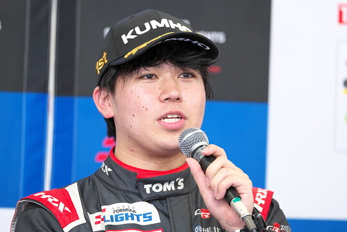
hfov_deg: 6.9
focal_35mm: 300
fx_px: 2891
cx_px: 174
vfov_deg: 4.6
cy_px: 116
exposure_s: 1/200
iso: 560
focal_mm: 200
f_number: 2.8
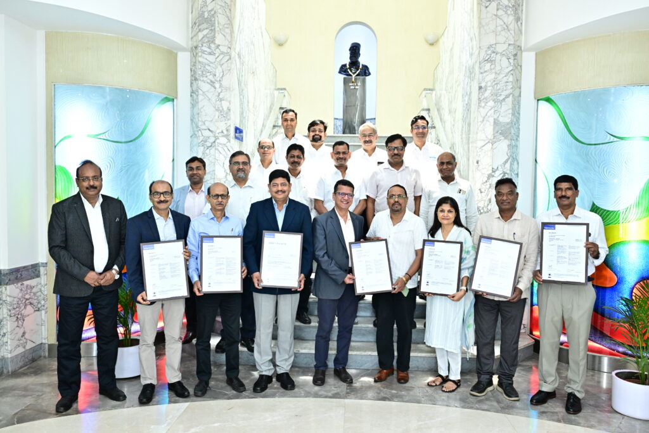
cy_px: 216
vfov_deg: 44.3
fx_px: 532
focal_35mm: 30
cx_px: 324
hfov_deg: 62.8
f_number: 6.3
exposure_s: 1/80
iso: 2000
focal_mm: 29.5
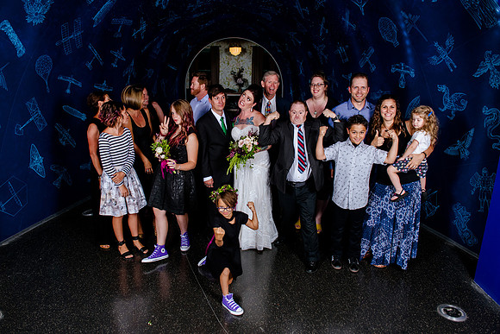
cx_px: 240
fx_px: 349
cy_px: 161
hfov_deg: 71.3
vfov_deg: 51.1
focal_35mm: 25
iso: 640
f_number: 6.3
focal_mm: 24
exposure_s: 1/125
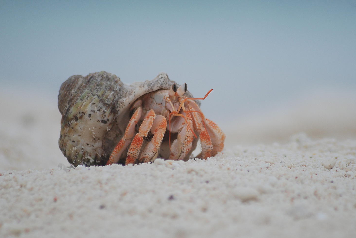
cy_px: 112
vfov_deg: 2.3
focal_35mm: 594
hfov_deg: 3.5
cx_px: 194
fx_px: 5879
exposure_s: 1/500
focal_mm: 300
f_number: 5.6
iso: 220
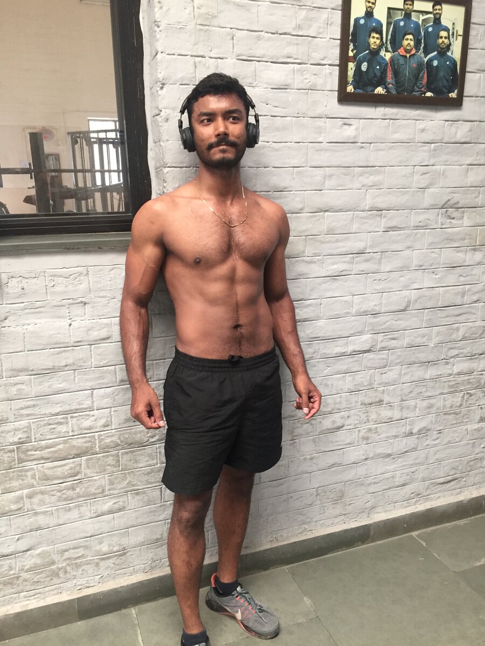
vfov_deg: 61.7
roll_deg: +0.9
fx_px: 542
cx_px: 242
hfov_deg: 48.2
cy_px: 323
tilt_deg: -13.9
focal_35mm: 29
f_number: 2.2
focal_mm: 4.15
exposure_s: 1/33
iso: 160
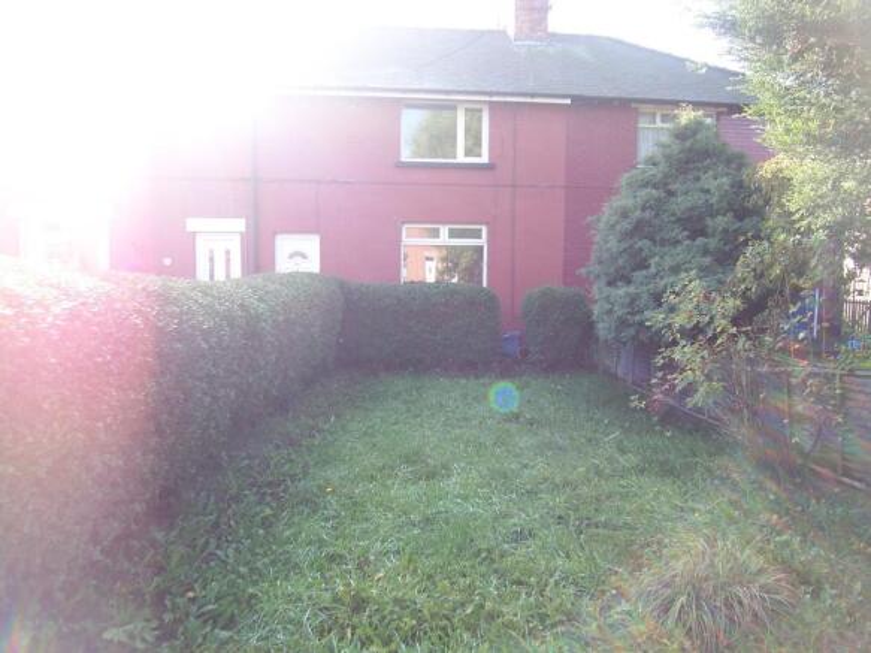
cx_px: 436
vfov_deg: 58.9
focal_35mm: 23
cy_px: 326
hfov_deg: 73.9
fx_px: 579
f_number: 2.8
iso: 64
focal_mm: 3.8
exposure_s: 1/80
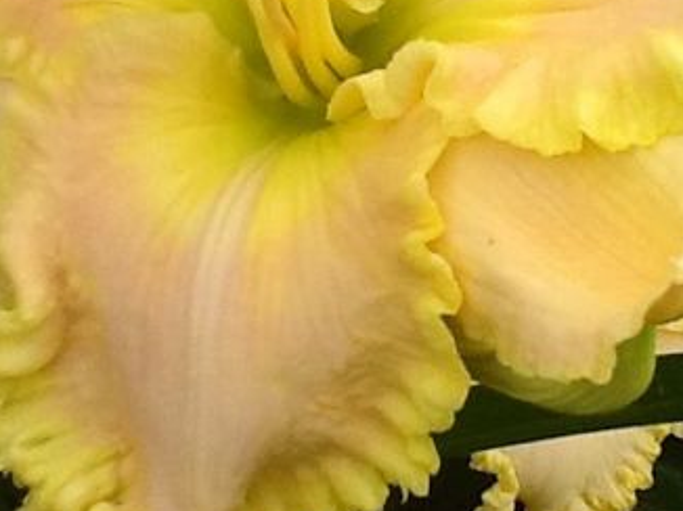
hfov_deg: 18.2
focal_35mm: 108
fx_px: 2129
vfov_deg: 13.6
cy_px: 94
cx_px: 398
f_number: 2.4
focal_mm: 2.03
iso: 40
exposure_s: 1/495
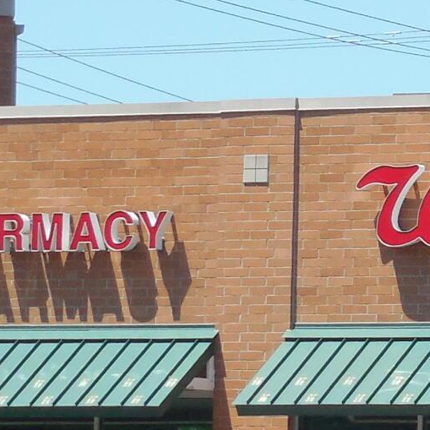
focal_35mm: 318
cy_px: 406
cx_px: 818
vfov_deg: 5.5
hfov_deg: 5.4
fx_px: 4469
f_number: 4.3
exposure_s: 1/640
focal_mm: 11
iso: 125
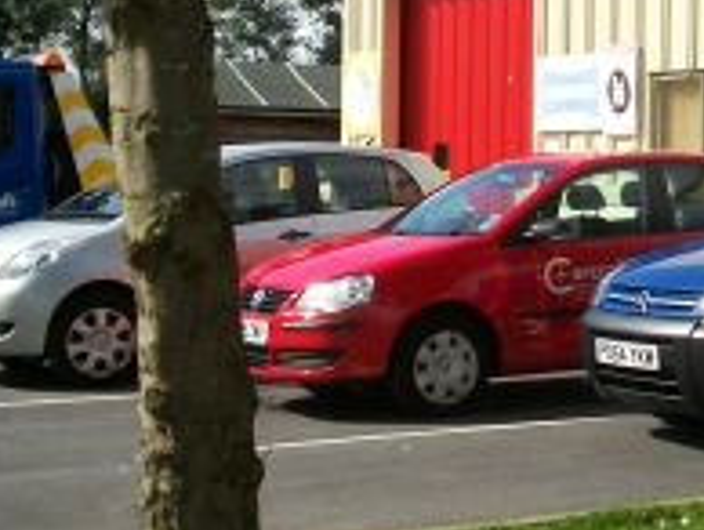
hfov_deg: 20.0
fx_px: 1934
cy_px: 105
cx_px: 711
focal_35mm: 95
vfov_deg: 15.5
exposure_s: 1/606
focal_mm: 5.9
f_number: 4.5
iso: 100
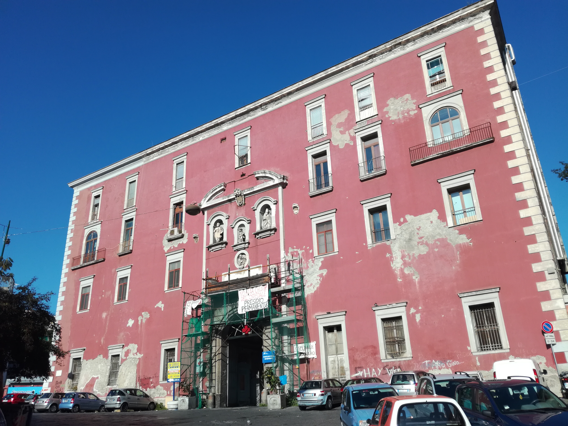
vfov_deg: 51.4
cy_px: 213
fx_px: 443
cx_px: 284
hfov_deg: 65.3
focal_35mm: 27
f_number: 2
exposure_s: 1/1508
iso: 50
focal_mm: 3.79
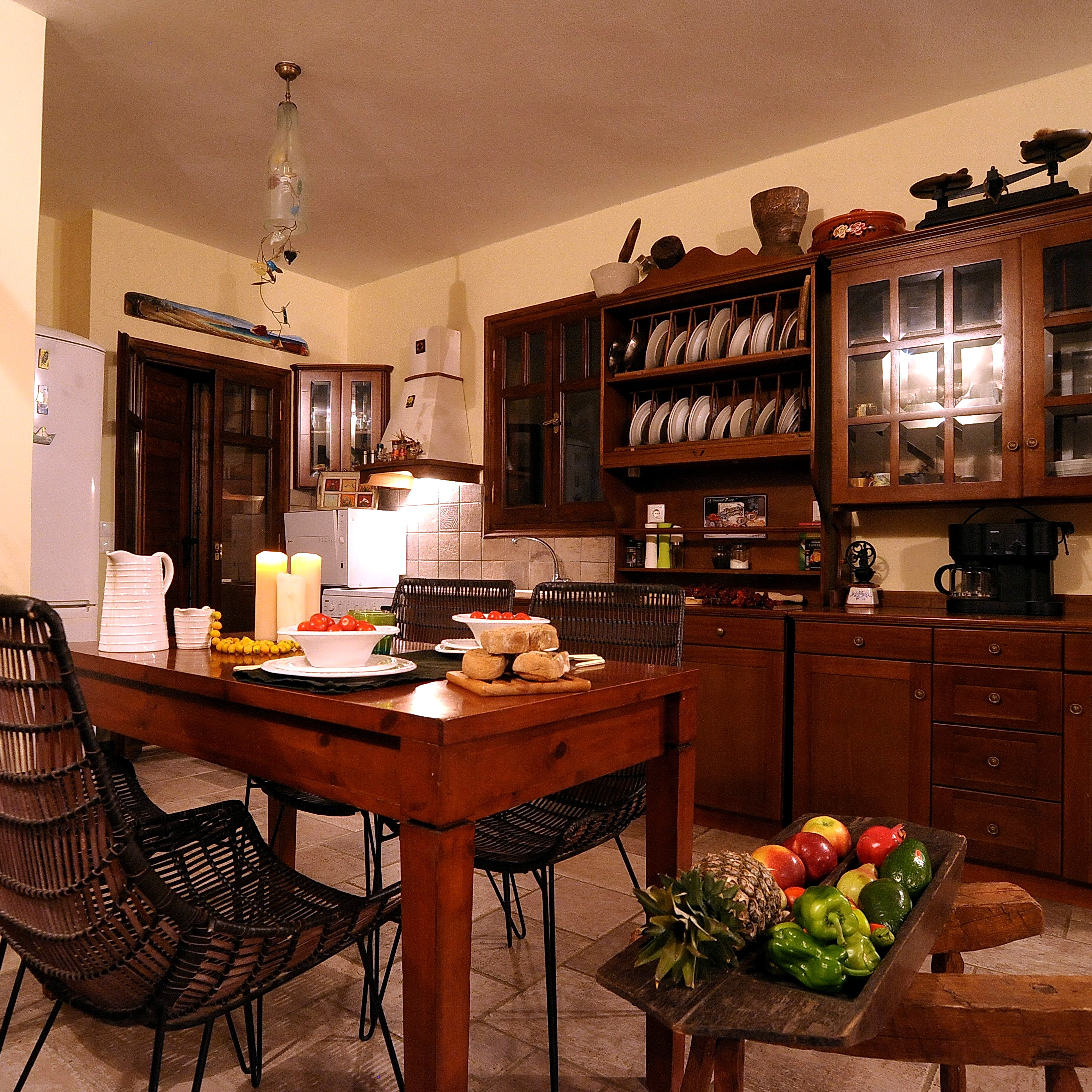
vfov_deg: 69.6
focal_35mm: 22
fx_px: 785
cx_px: 492
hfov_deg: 69.5
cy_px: 548
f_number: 5.6
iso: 2500
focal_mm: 17
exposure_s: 1/5
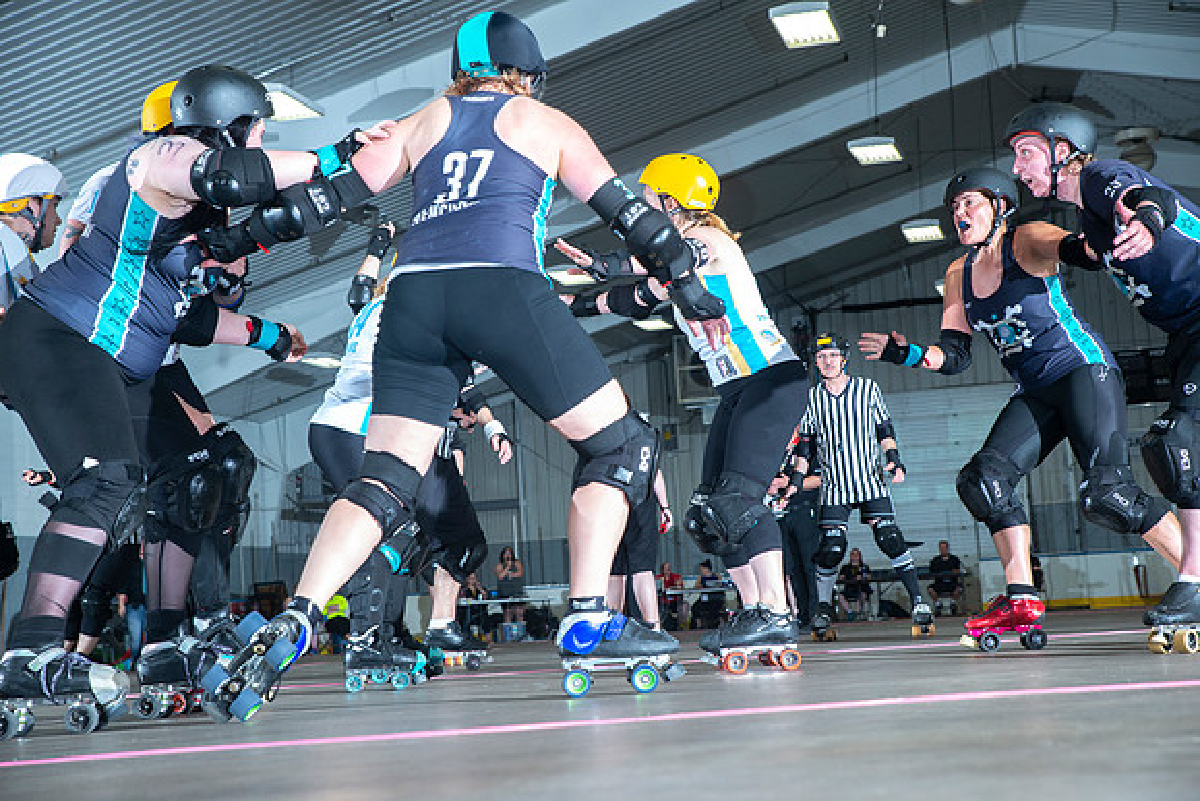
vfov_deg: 22.6
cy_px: 400
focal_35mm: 60
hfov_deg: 33.4
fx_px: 2000
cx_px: 600
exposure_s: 1/160
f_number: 7.1
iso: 800
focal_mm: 60
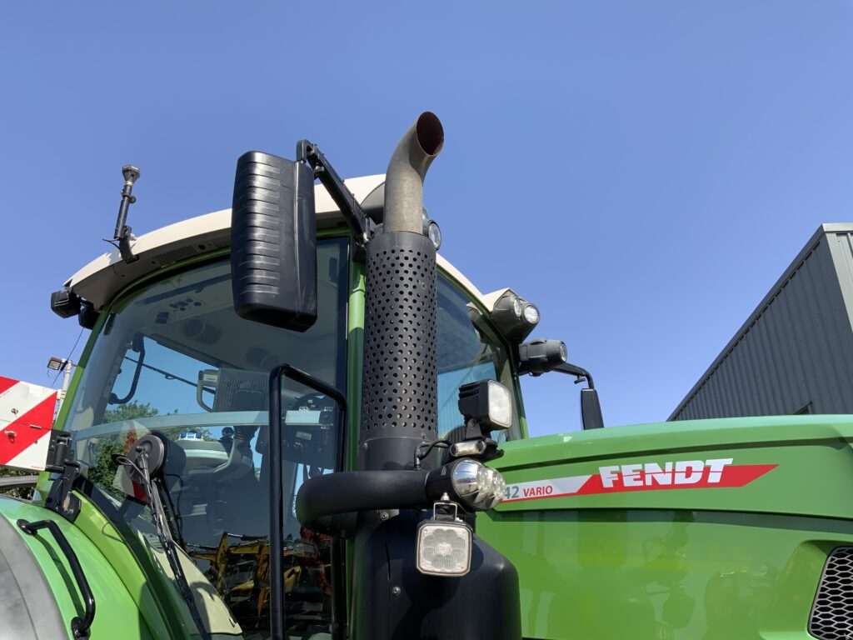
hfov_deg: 61.7
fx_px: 715
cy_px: 320
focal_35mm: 29
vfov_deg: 48.2
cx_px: 426
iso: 16
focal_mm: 3
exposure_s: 1/1121
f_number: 1.8
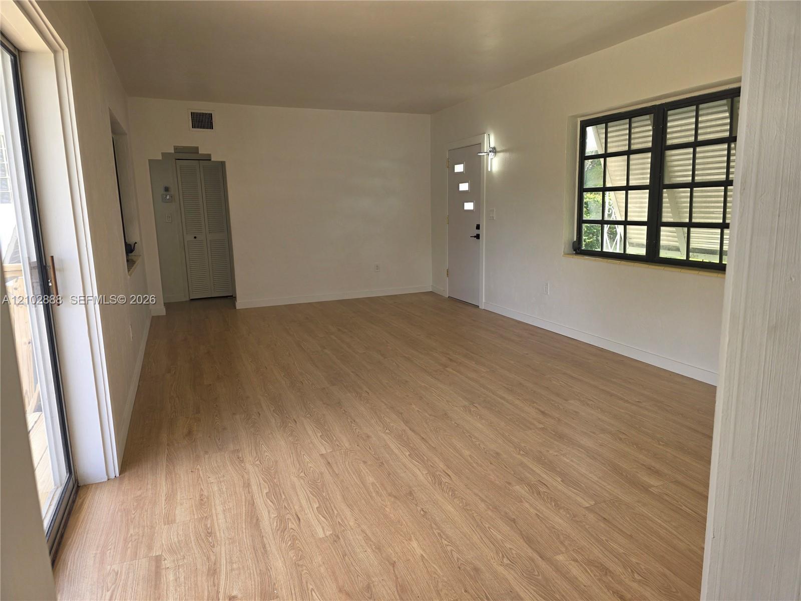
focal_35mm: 23
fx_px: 532
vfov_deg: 58.9
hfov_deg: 73.9
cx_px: 400
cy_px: 300
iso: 25
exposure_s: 1/120
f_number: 1.7
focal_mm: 6.3
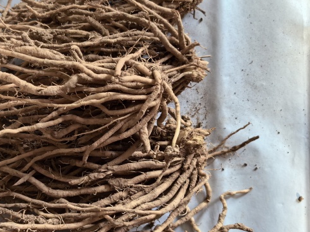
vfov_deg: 32.0
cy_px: 146
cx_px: 87
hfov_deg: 41.1
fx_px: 403
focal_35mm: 45
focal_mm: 5.72
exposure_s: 1/100
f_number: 2
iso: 200
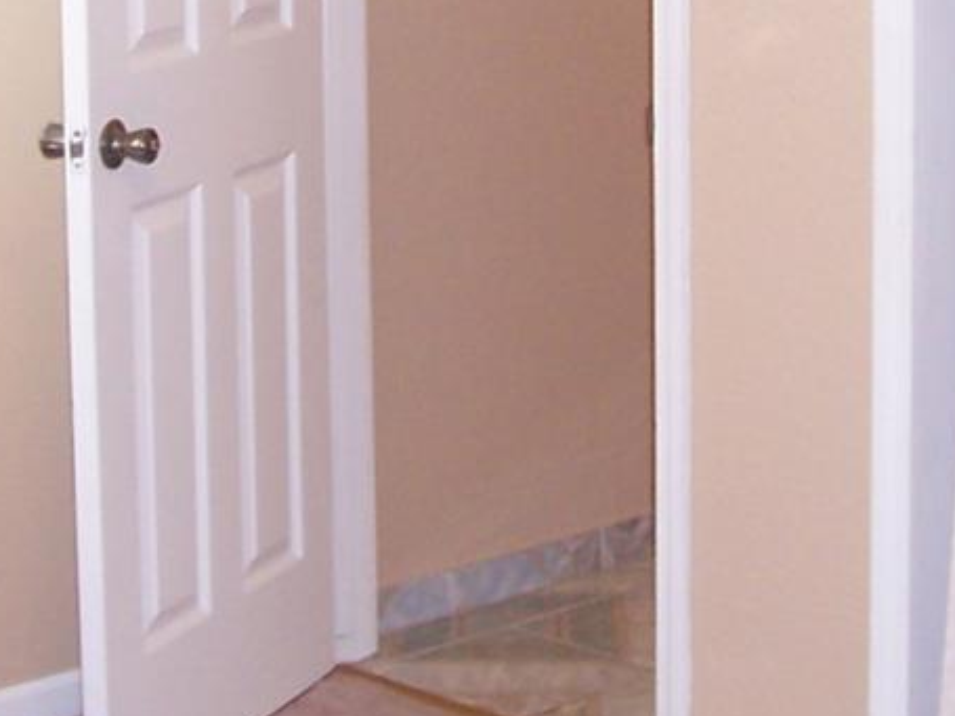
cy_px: 27
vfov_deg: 13.1
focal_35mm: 112
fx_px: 3089
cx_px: 607
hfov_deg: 17.5
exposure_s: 1/60
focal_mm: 5.6
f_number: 2.7
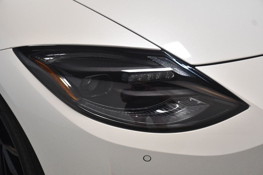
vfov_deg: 23.8
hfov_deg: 35.1
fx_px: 416
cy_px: 88
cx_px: 132
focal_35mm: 57
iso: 1600
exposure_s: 1/125
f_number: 4.2
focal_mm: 38
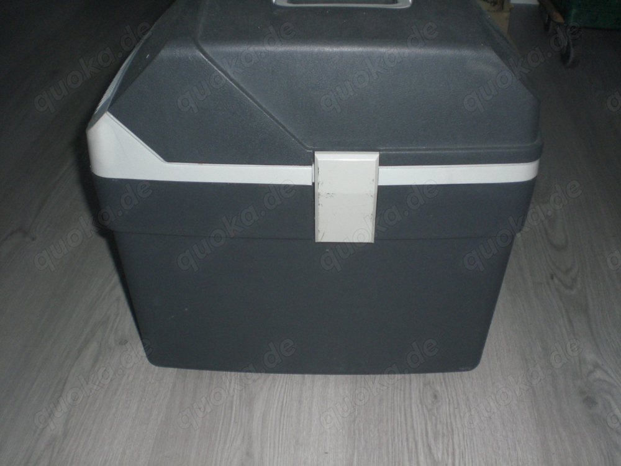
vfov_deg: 37.7
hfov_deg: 49.0
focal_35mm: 38
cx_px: 310
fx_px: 682
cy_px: 233
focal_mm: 6.3
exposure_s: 1/60
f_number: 3.1
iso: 200
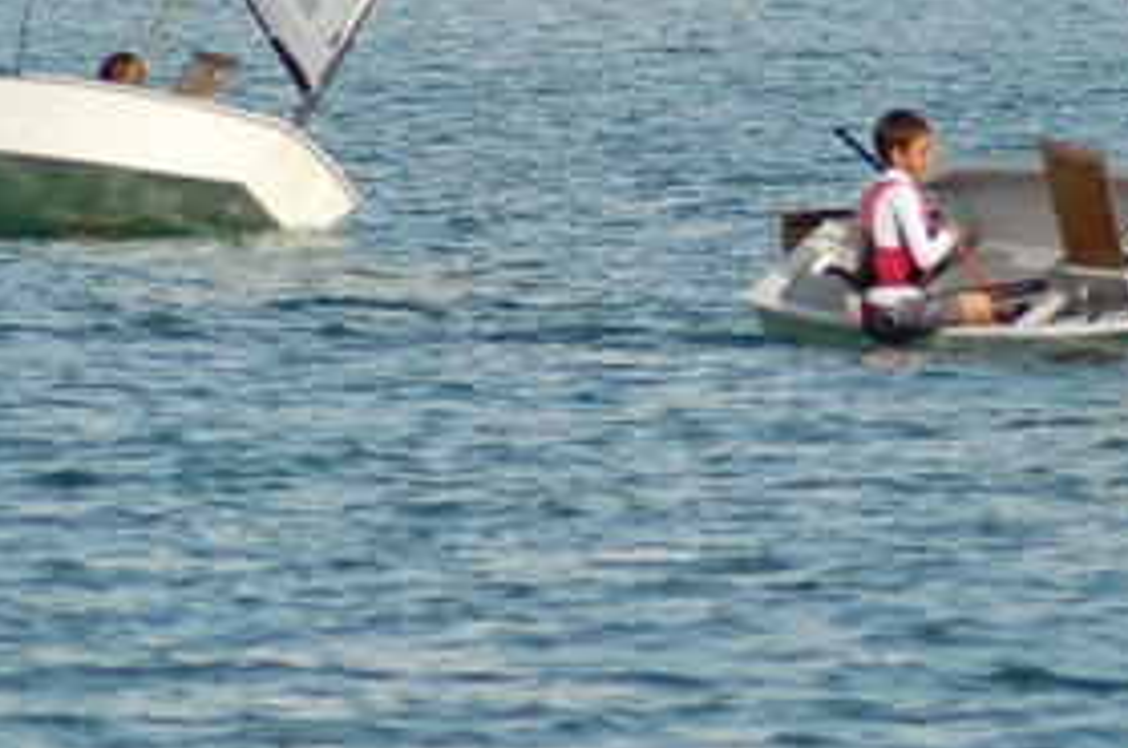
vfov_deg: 1.7
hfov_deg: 2.6
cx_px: 344
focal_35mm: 799
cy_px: -59
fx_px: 24987
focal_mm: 145
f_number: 5.6
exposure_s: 1/2000
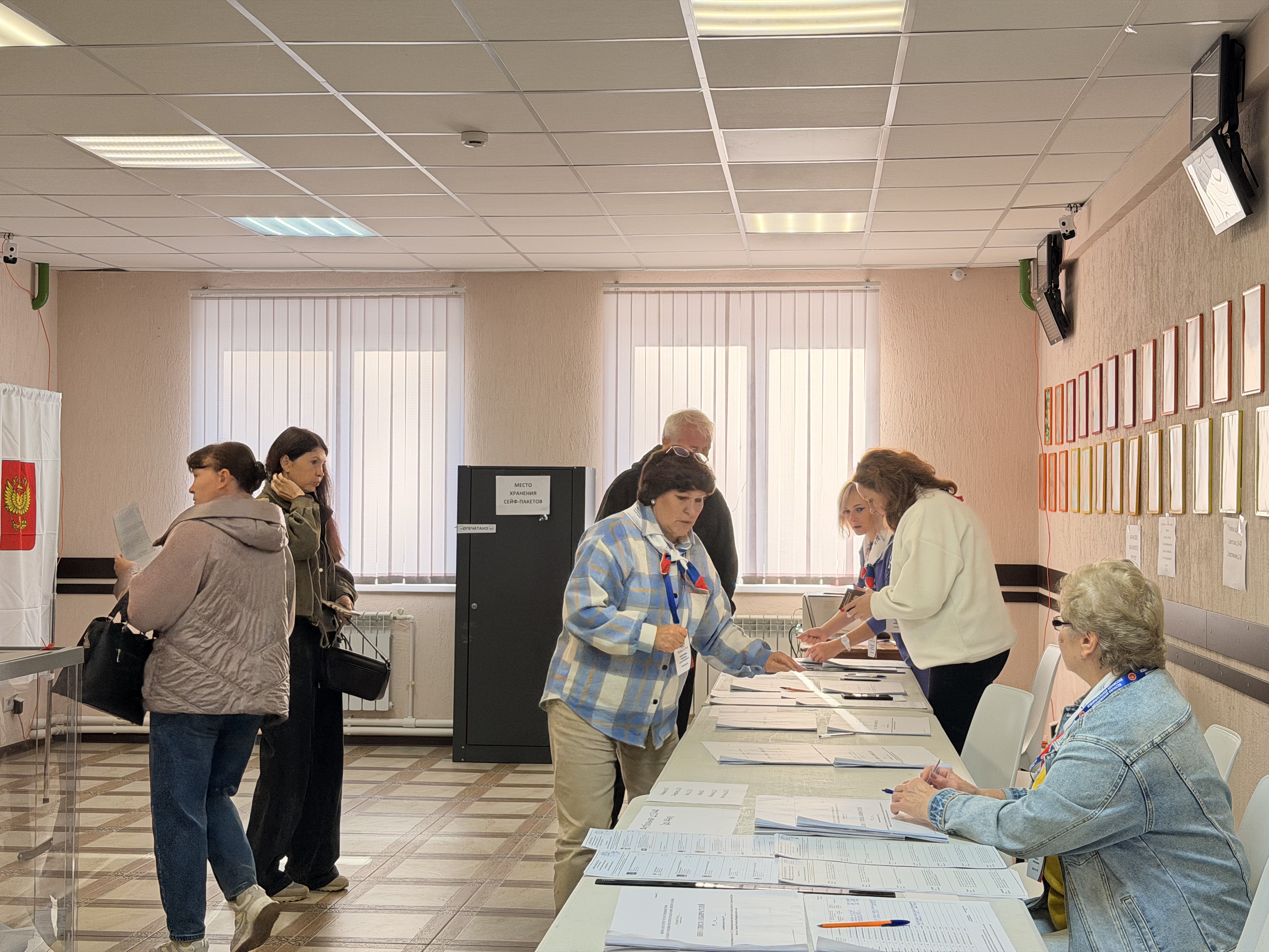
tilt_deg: +1.5
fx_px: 1760
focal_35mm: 48
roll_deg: +0.0
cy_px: 476
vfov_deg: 30.3
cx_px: 634
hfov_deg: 39.7
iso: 100
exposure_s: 1/484
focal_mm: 6.76
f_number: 1.78
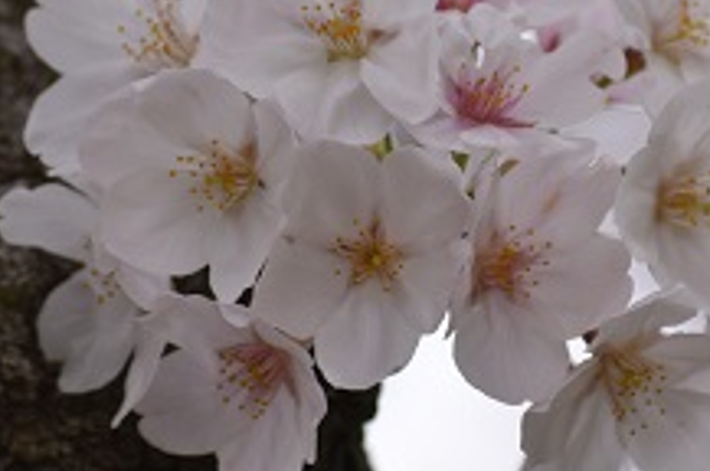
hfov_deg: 4.3
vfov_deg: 2.8
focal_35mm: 482
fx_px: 9494
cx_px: 589
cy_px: 105
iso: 200
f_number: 8
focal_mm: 145
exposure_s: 1/640
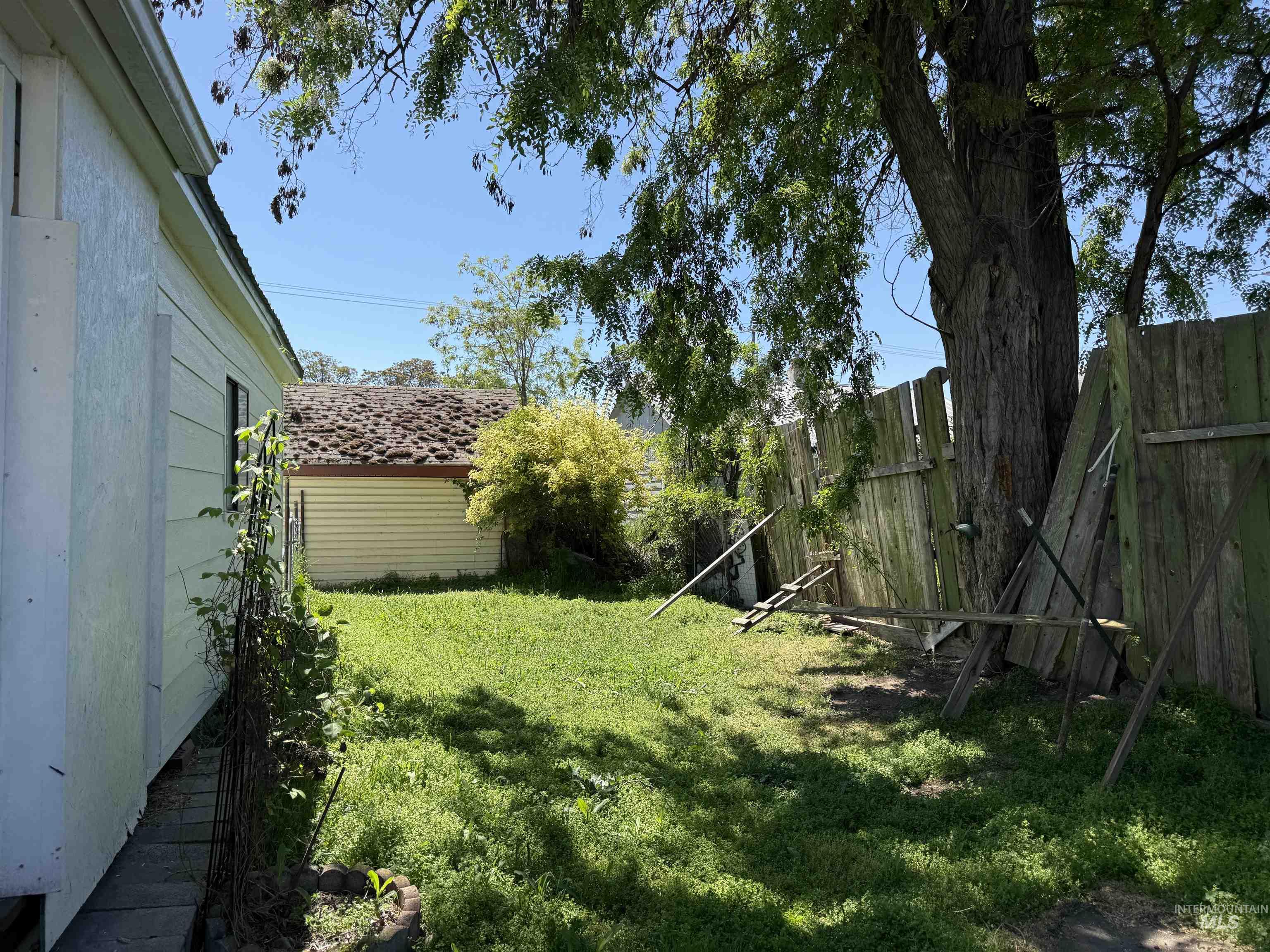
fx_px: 881
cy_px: 476
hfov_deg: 71.6
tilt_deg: +2.1
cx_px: 635
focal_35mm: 24
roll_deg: -2.7
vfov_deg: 56.8
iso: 80
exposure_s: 1/2232
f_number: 1.78
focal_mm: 6.76
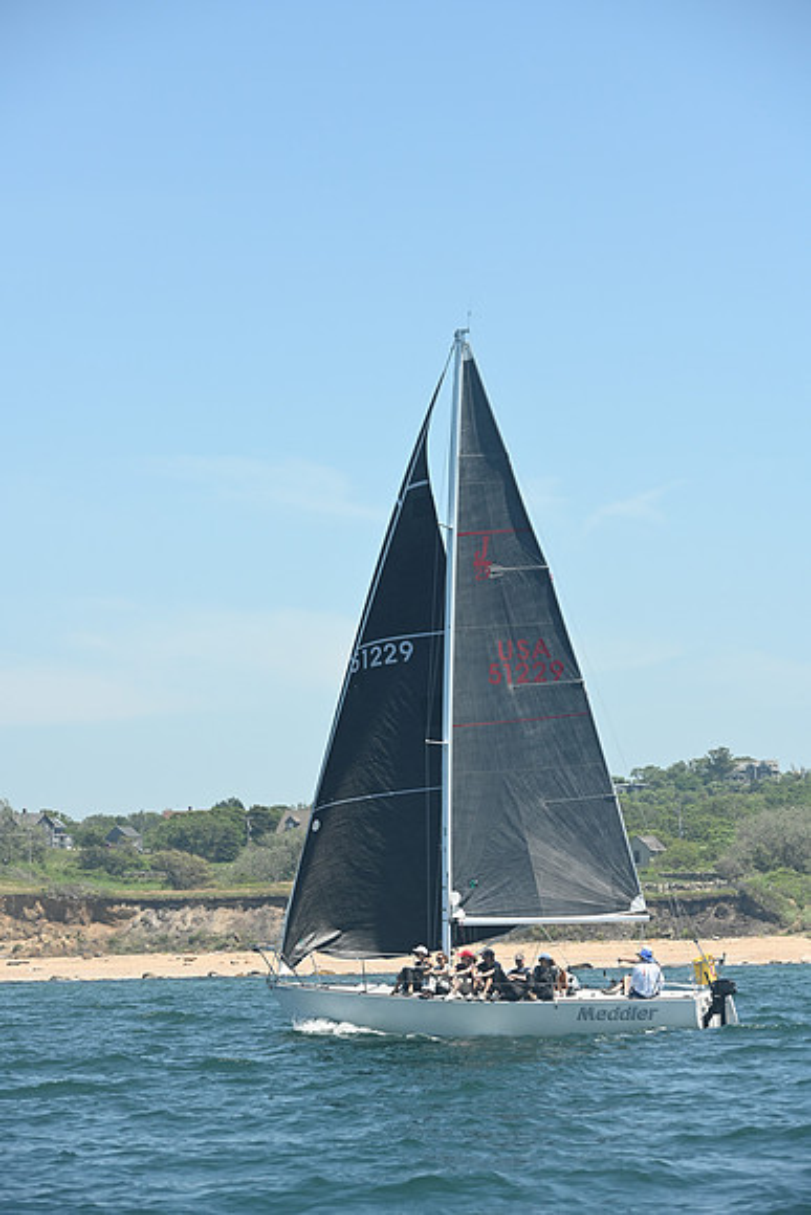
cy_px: 608
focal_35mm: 135
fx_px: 4559
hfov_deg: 10.2
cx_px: 406
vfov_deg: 15.2
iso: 320
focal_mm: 135
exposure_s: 1/1000
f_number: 7.1
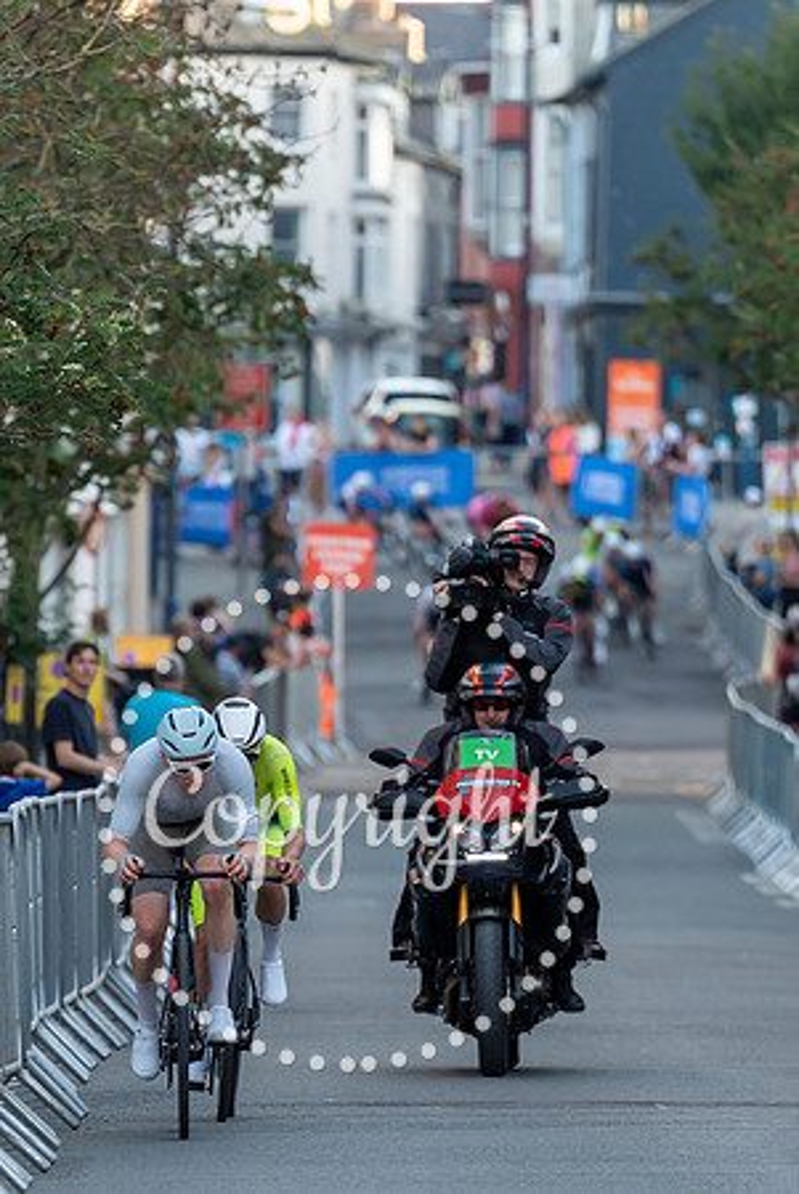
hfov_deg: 2.9
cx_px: 196
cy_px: 921
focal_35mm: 479
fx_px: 15918
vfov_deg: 4.3
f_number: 3.2
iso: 640
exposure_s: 1/800
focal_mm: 200
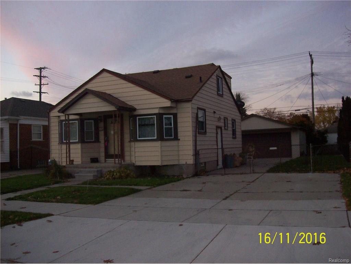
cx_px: 176
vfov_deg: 39.7
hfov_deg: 51.4
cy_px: 132
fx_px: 365
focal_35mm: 36
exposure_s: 1/64
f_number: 2.7
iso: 200
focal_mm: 6
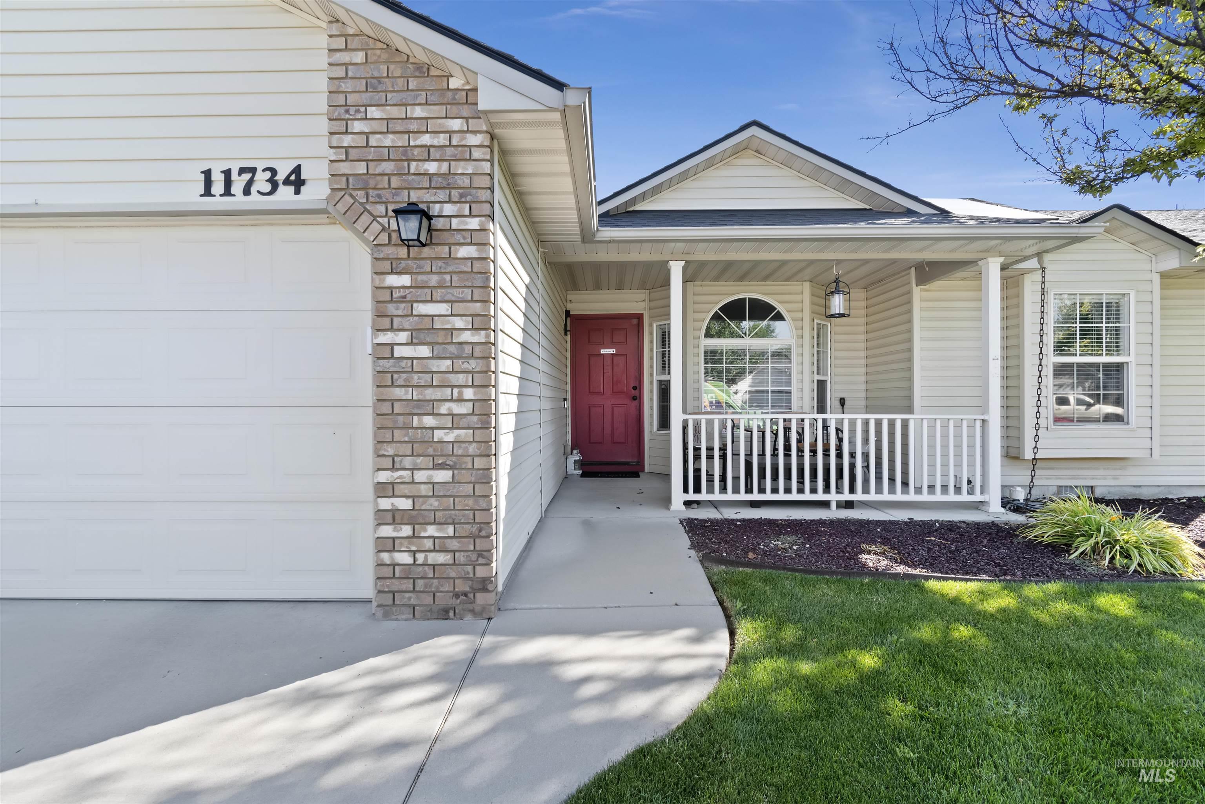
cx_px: 602
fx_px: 502
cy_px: 402
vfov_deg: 77.3
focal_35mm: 15
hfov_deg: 100.4
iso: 320
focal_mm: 10
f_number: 11
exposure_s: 1/50
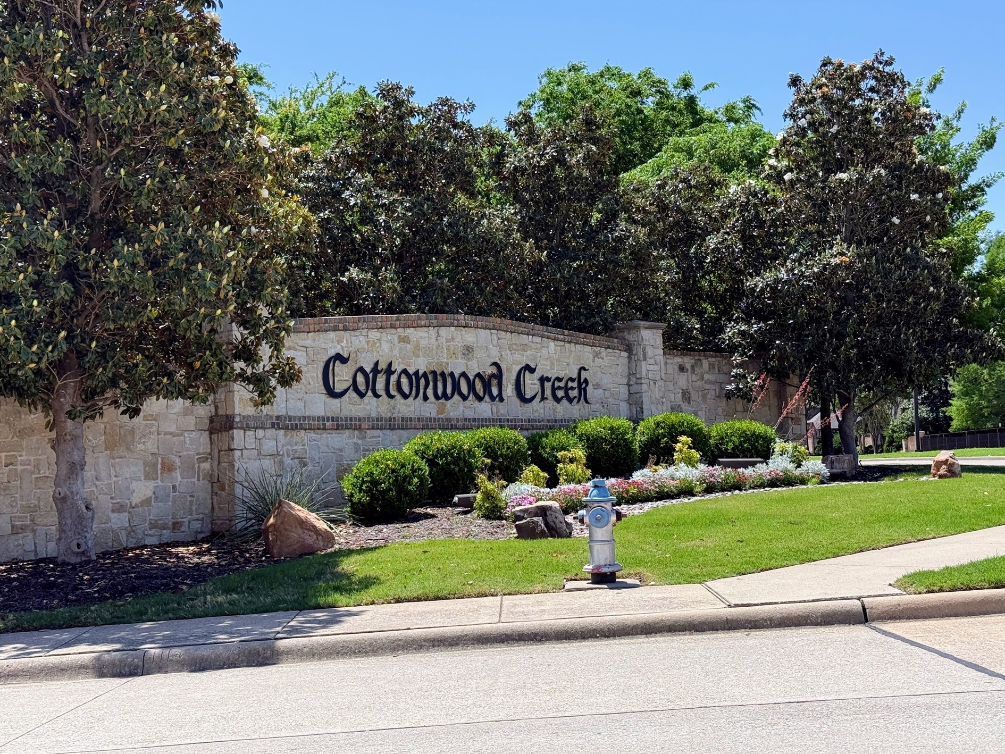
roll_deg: +1.2
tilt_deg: +3.9
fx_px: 1510
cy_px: 367
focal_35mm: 52
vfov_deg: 28.0
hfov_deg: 36.8
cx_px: 504
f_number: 1.78
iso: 64
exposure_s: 1/2762
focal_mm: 6.76
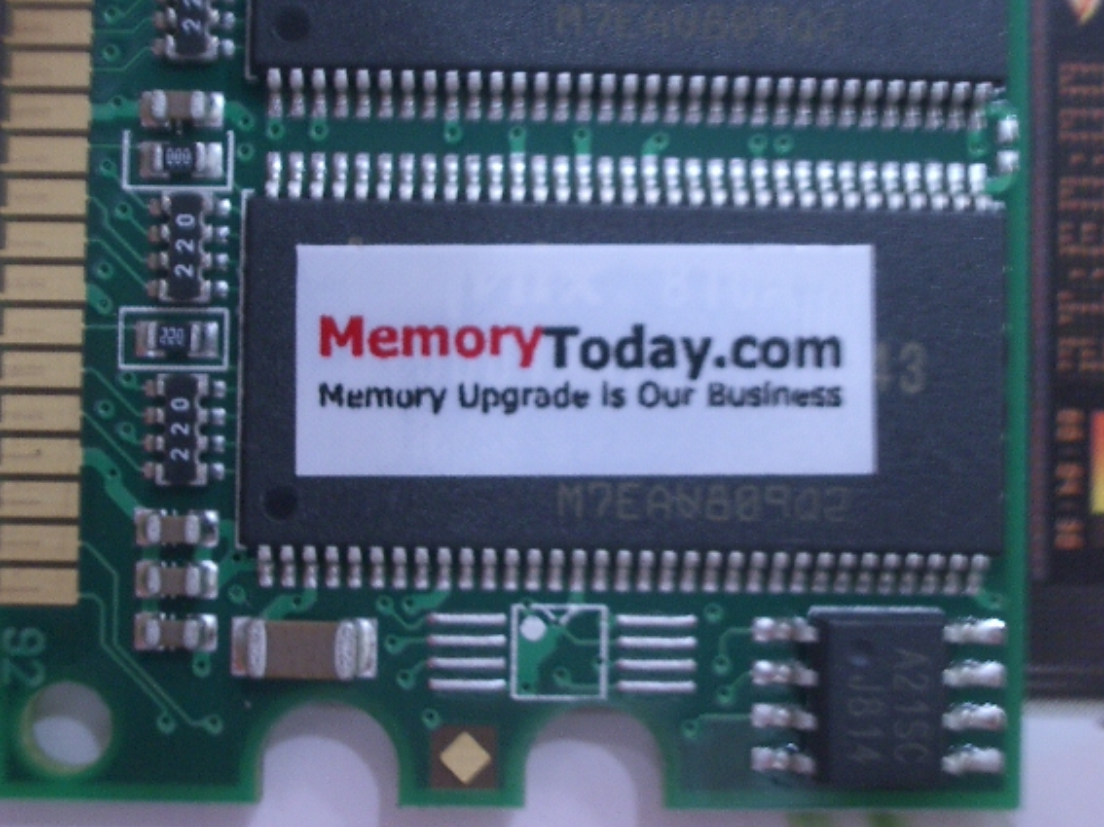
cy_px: 393
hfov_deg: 27.8
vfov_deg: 21.0
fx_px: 2232
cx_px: 561
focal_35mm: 70
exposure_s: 1/8
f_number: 3.5
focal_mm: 10.2
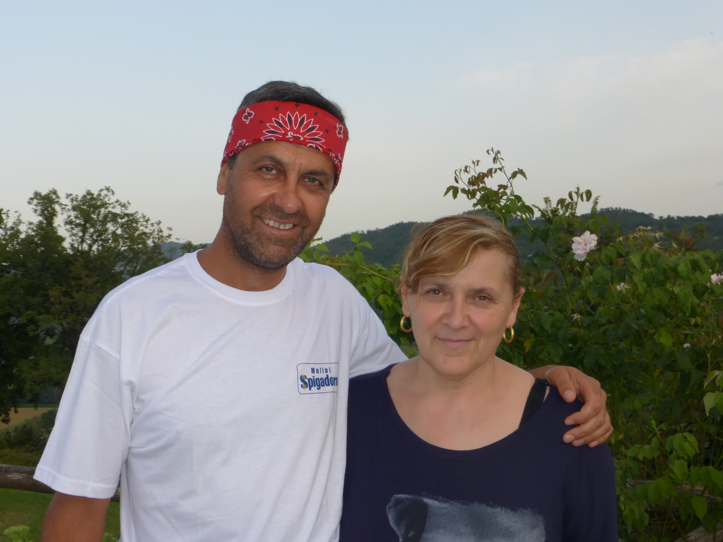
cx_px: 362
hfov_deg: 47.9
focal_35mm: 39
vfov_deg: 36.8
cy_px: 271
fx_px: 815
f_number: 3.9
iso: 100
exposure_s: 1/400
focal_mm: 6.9
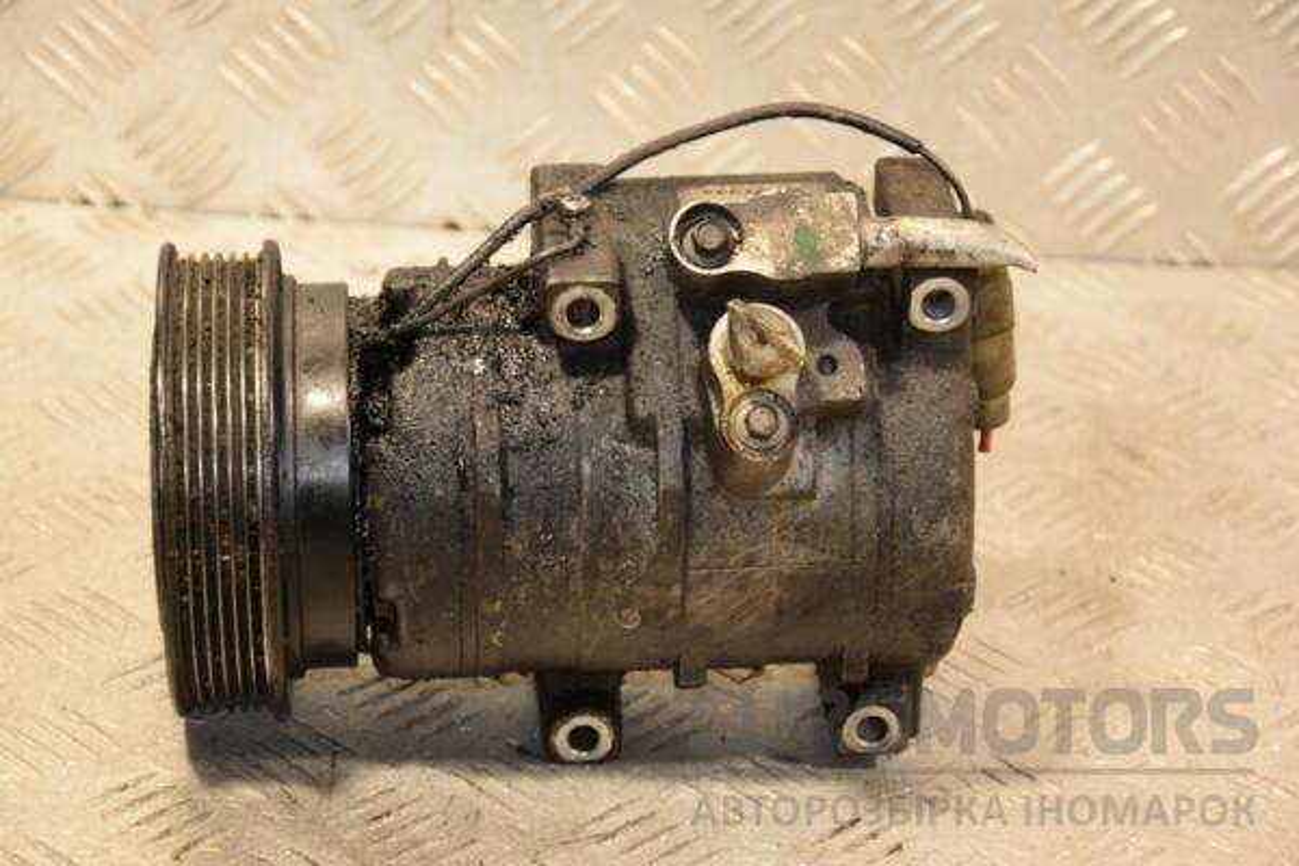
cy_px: 433
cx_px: 650
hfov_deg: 19.5
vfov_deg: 13.0
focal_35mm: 105
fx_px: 3788
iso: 800
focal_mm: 70
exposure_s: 1/80
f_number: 5.3
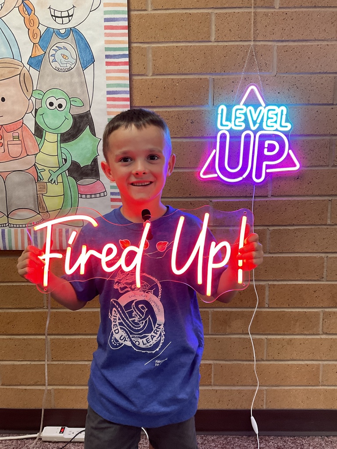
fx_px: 376
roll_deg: -0.1
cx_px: 168
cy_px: 224
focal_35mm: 29
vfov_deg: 61.7
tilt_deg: -9.6
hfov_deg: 48.2
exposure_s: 1/60
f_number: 1.8
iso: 125
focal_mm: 3
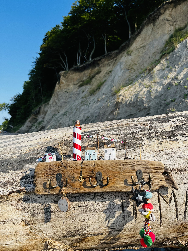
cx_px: 94
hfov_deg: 53.1
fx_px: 188
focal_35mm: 26
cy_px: 126
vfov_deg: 67.3
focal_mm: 5.1
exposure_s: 1/2755
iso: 50
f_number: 1.6
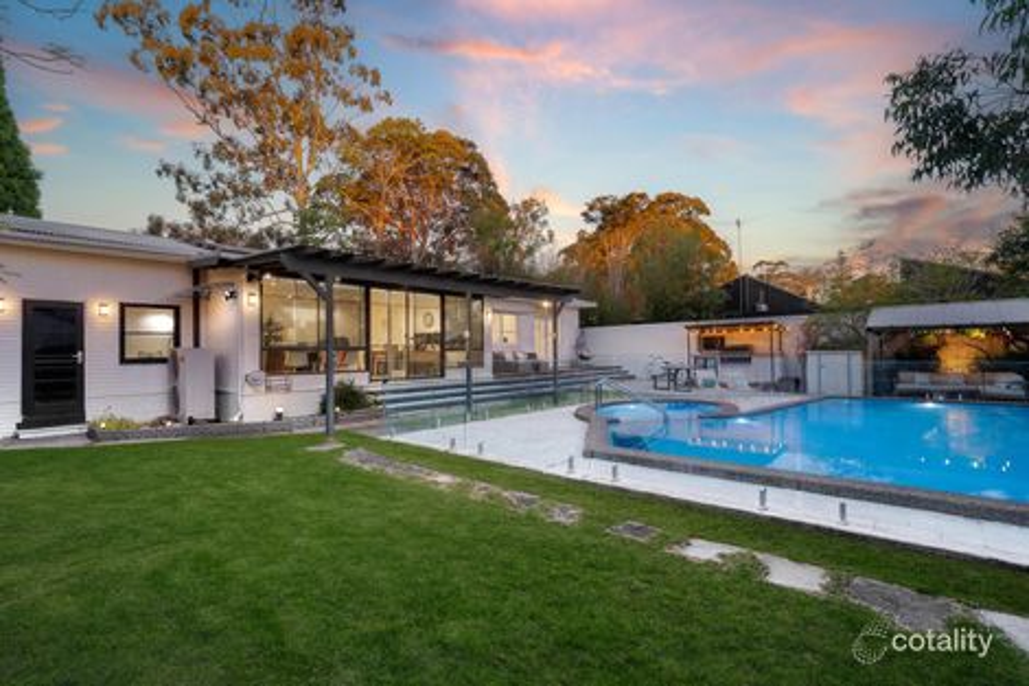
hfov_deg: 96.8
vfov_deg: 73.7
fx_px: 457
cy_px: 343
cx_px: 514
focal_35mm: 16
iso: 800
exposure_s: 1/10
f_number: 11
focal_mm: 16
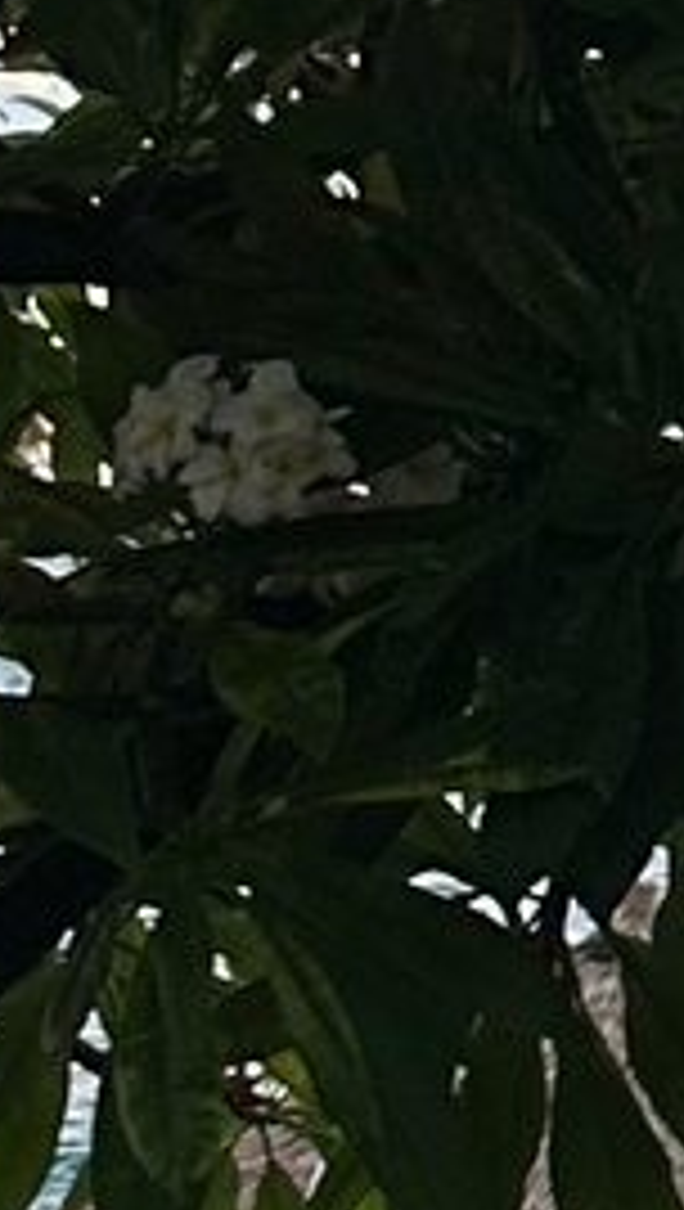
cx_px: 3316
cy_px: 263
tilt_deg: +1.1
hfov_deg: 4.9
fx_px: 6651
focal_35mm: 207
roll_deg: +0.0
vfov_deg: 10.4
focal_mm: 6.86
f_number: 1.78
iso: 80
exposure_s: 1/121
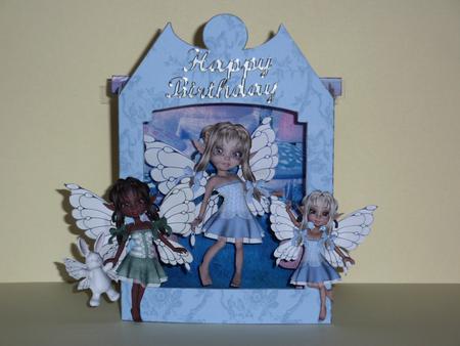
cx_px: 230
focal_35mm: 111
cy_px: 173
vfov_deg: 13.4
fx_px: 1476
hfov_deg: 17.7
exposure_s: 1/40
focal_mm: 18.2
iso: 100
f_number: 4.4
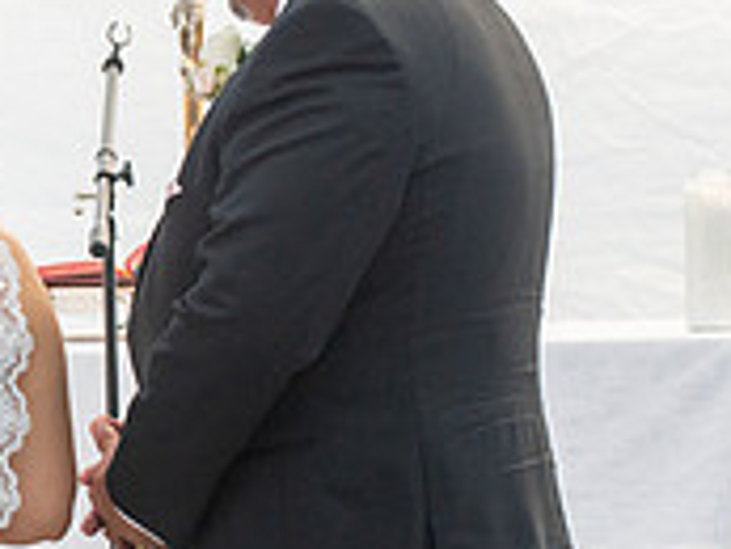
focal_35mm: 423
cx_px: -427
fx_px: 8939
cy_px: 348
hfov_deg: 4.6
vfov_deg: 3.5
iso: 800
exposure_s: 1/125
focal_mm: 130
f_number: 6.3
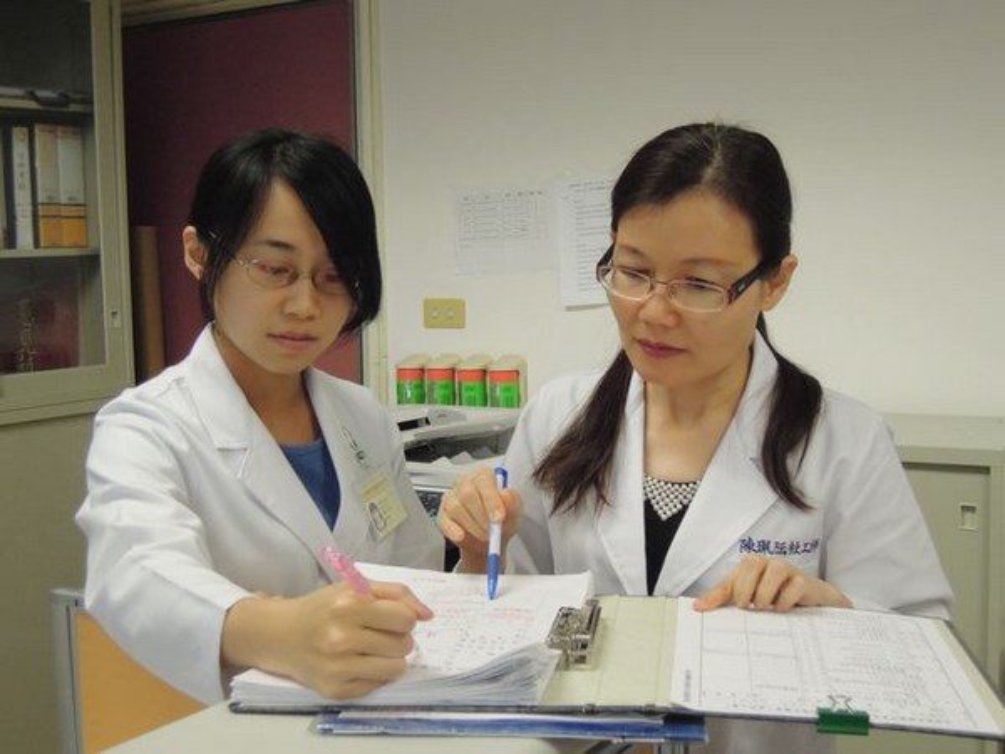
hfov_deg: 38.2
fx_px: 1452
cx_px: 502
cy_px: 377
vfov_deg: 29.1
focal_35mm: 50
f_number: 3.3
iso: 400
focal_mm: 9
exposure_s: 1/50
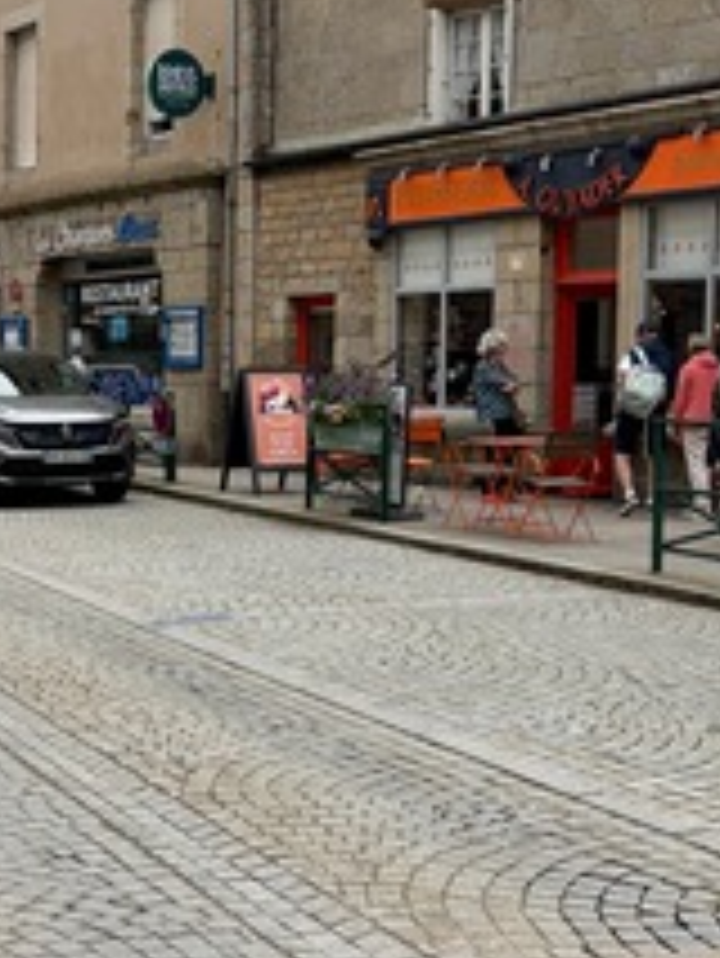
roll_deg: +3.1
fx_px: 1801
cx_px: 9
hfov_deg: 21.8
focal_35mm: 65
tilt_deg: -6.2
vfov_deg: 29.7
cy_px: 578
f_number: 1.6
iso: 64
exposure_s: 1/5348
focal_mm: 5.96
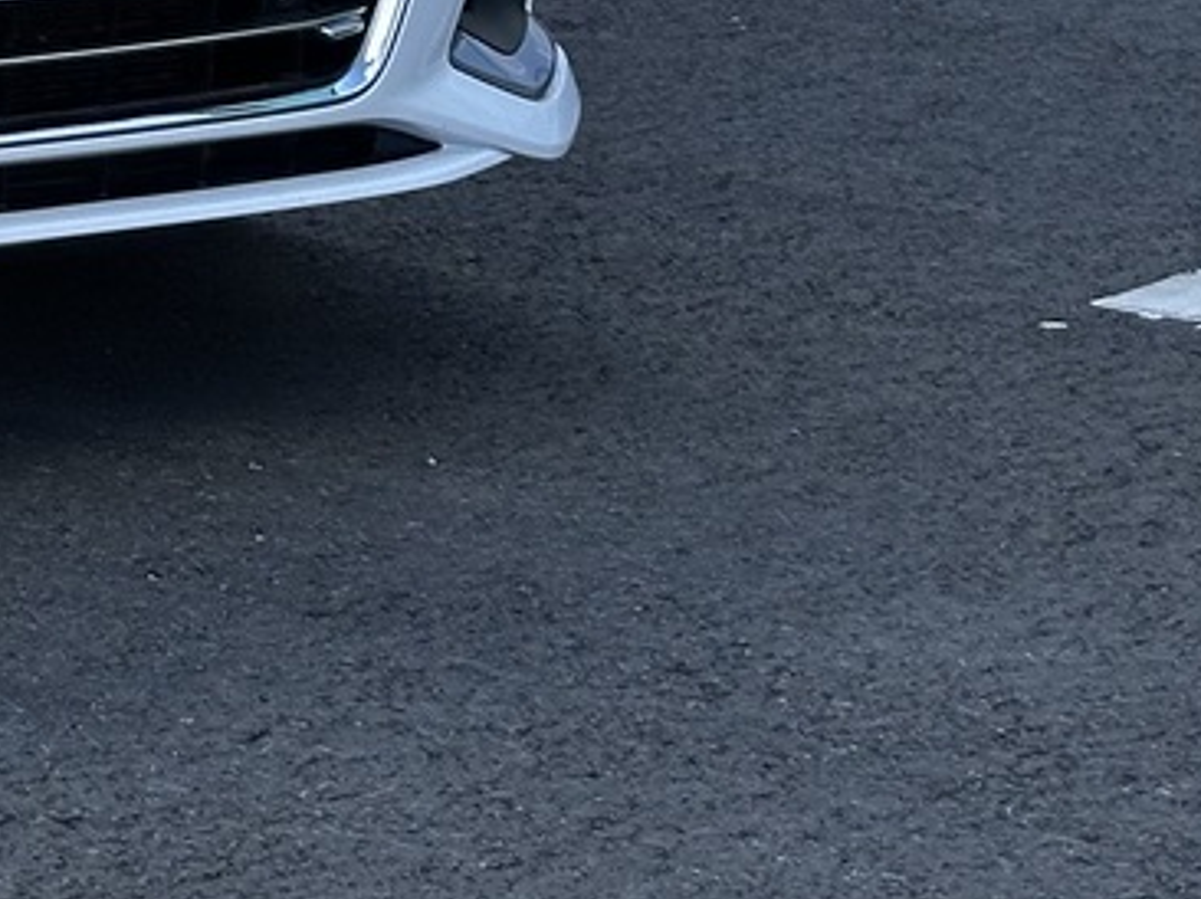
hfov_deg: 9.9
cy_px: -787
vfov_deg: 7.6
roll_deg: -0.1
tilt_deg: -1.8
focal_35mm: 189
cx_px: -988
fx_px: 6553
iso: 64
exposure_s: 1/1695
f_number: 1.78
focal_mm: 6.86
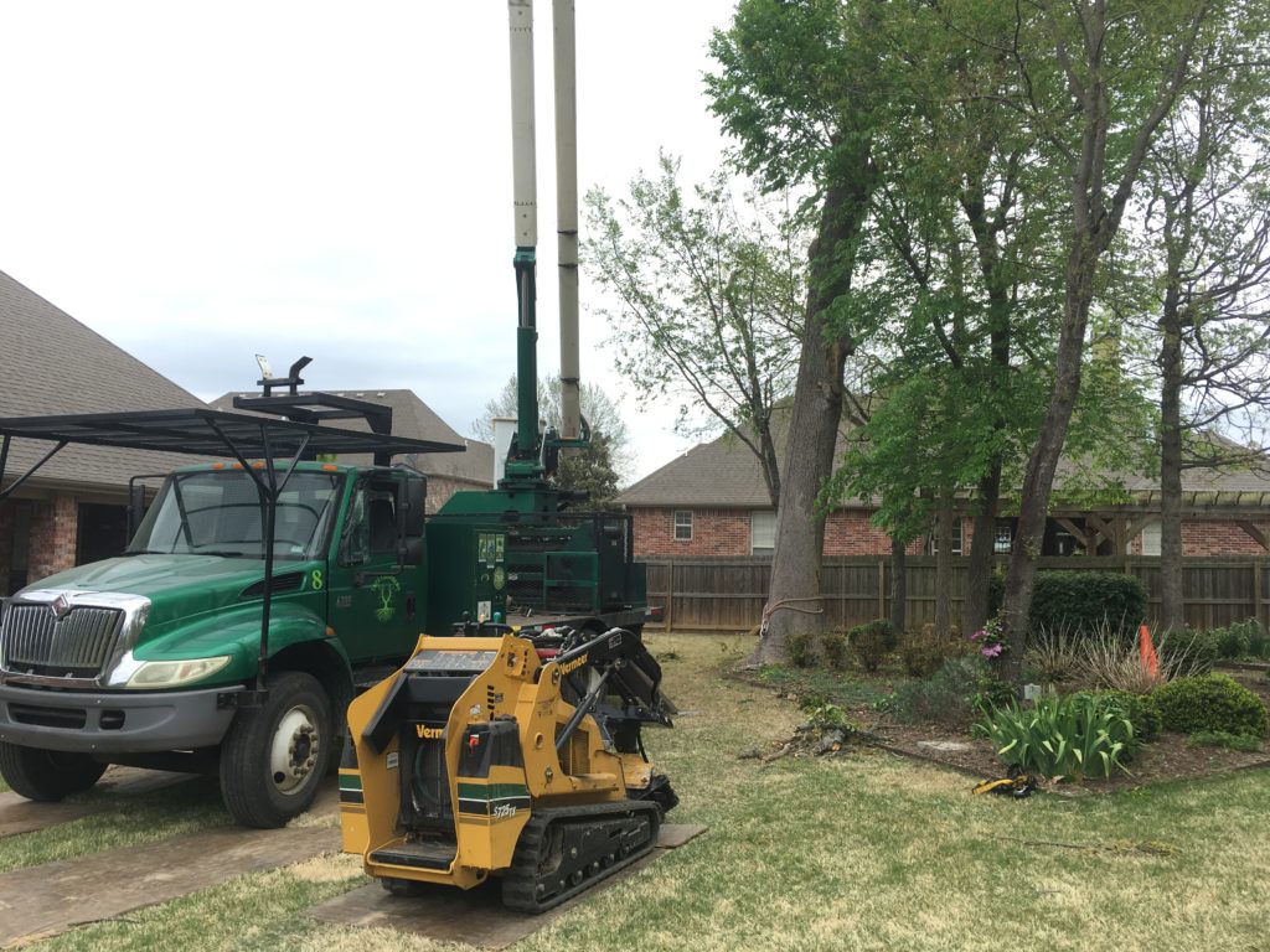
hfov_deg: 61.7
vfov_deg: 48.2
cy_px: 476
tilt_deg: +5.3
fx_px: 1064
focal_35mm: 29
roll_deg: -1.2
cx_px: 635
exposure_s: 1/373
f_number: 2.2
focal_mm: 4.15
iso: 25
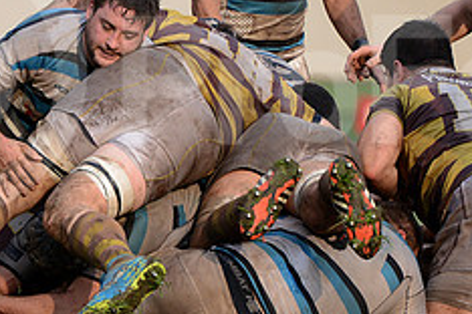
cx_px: 284
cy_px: 75
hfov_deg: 3.1
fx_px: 8758
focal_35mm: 668
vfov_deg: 2.1
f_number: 4
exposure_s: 1/2500
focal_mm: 270
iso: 800
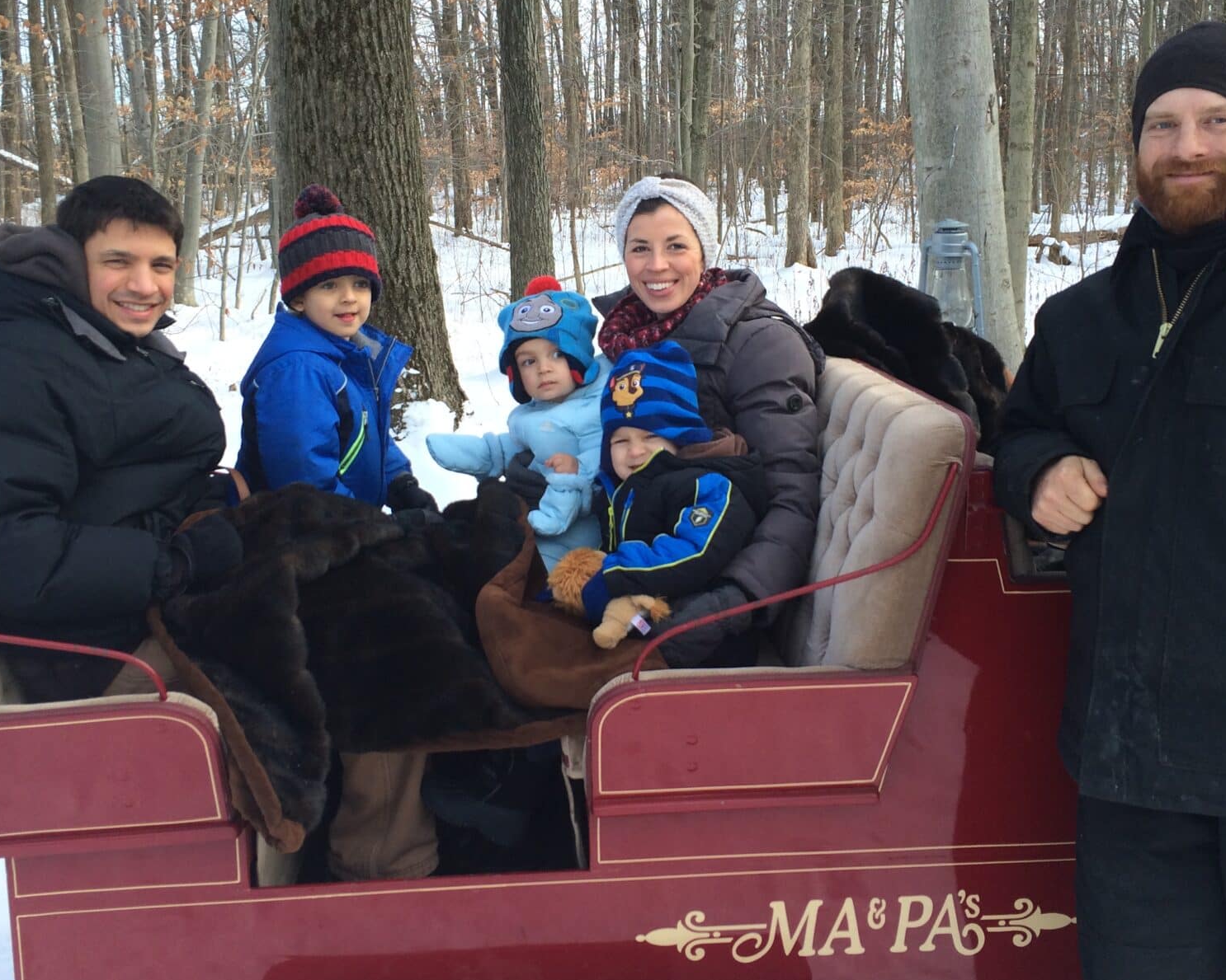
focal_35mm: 39
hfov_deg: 46.8
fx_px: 1415
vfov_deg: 38.1
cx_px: 628
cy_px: 406
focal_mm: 4.15
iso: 32
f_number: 2.2
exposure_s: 1/432
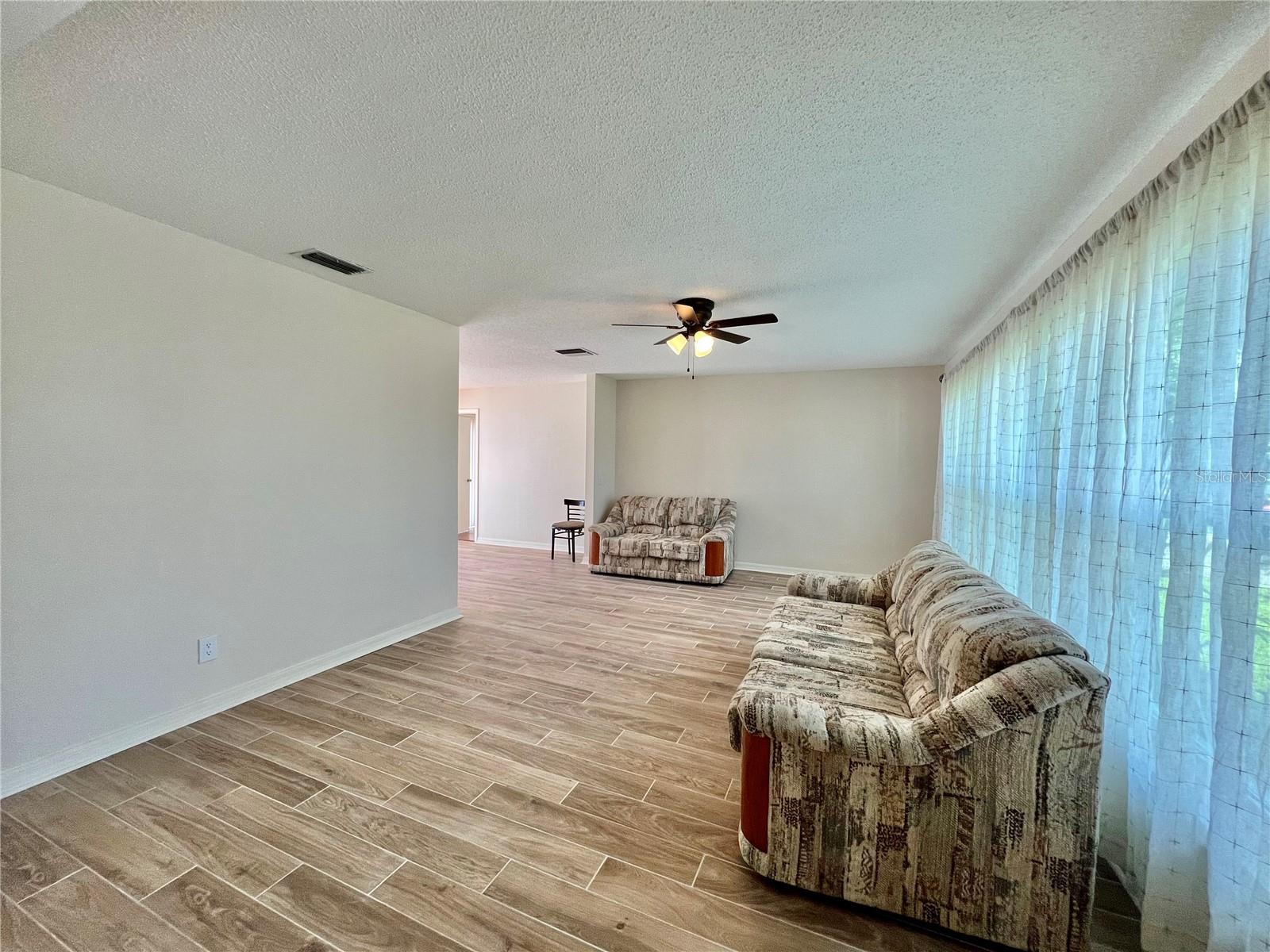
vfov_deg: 89.9
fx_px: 477
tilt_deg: -2.5
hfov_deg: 106.2
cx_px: 635
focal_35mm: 13
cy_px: 476
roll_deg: -1.1
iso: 100
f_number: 1.8
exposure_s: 1/120
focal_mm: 1.57
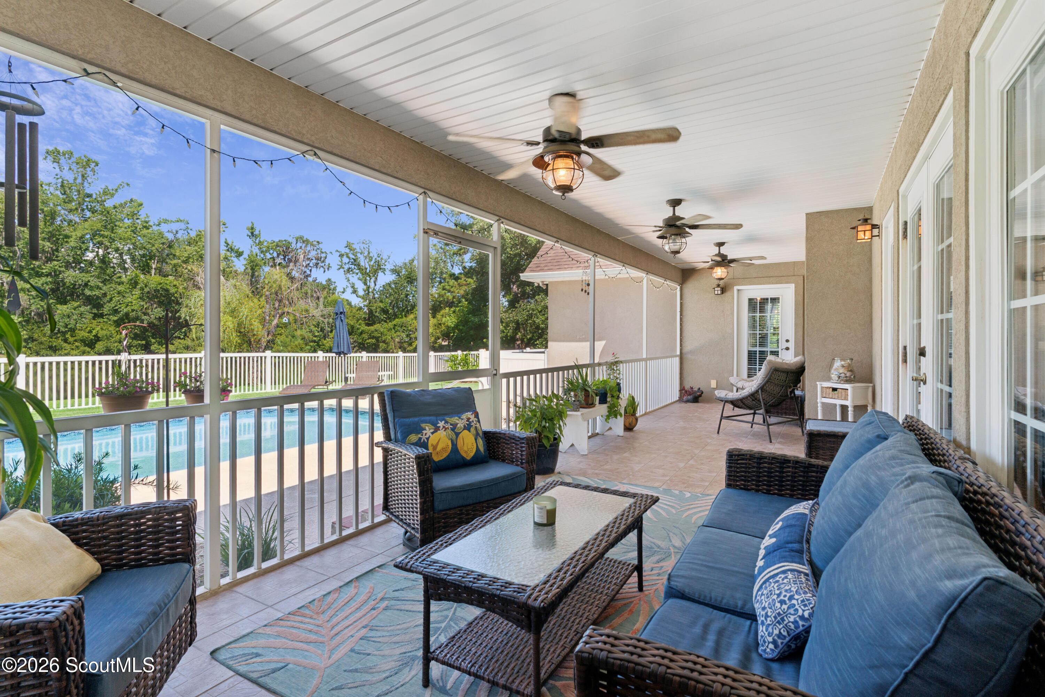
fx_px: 523
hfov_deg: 90.0
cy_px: 348
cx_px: 522
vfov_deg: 67.4
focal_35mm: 18
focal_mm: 18
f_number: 8
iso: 250
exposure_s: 1/125
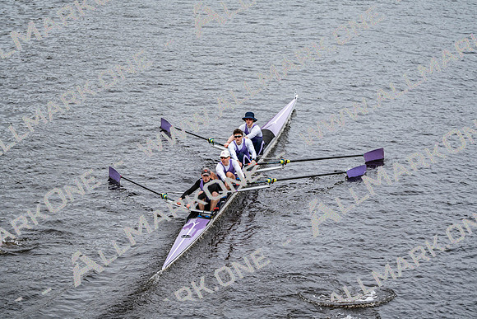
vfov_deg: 6.9
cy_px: 160
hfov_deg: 10.3
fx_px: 2650
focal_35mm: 200
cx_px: 238
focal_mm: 200
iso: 250
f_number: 2.8
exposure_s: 1/2000
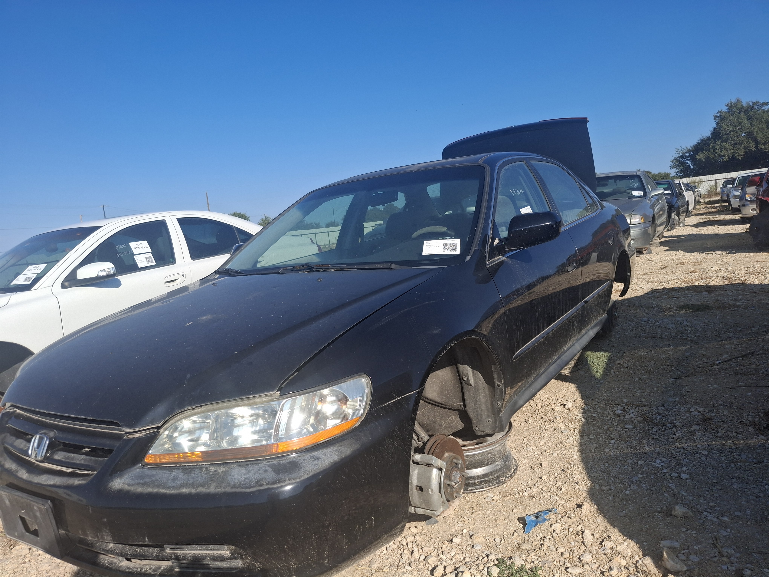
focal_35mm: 25
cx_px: 384
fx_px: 555
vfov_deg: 54.9
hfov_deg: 69.4
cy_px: 288
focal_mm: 4.69
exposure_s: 1/2174
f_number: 1.8
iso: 32
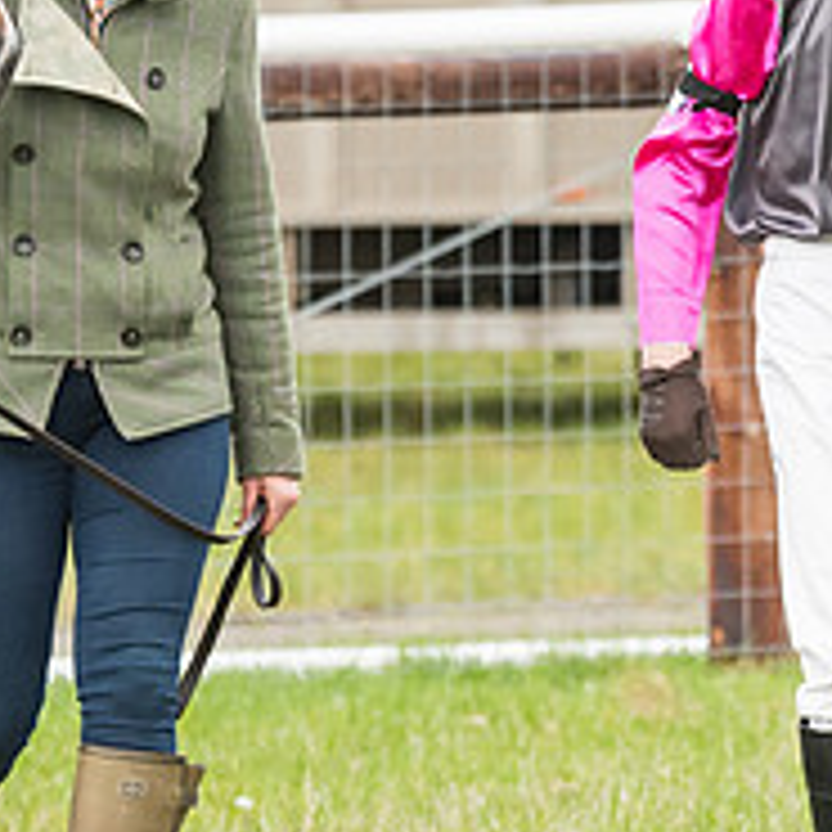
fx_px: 17077
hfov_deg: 2.8
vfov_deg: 2.8
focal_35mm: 628
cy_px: 211
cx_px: 88
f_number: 4
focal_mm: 135
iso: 400
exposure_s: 1/1250
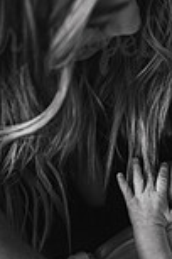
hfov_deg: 9.3
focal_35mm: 147
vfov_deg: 13.9
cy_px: 37
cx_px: 124
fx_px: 1053
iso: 1600
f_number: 2
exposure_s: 1/160
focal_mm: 50
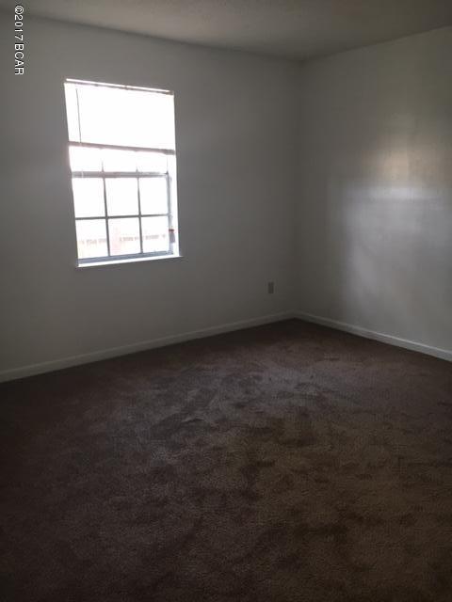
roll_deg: +0.4
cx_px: 226
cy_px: 301
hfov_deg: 48.2
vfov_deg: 61.7
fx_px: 505
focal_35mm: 29
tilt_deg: -13.4
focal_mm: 4.15
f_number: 2.2
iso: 80
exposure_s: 1/30
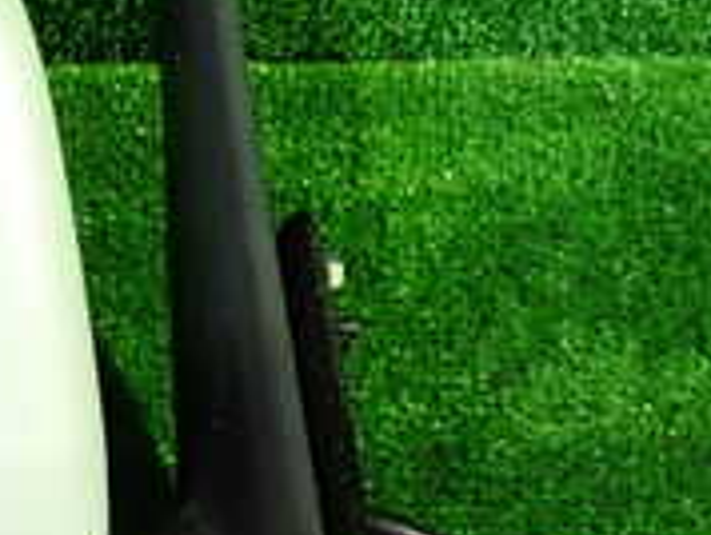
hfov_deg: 19.1
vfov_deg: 14.6
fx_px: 2077
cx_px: 68
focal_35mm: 101
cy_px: 439
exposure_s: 1/30
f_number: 2.3
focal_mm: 5.4
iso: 500
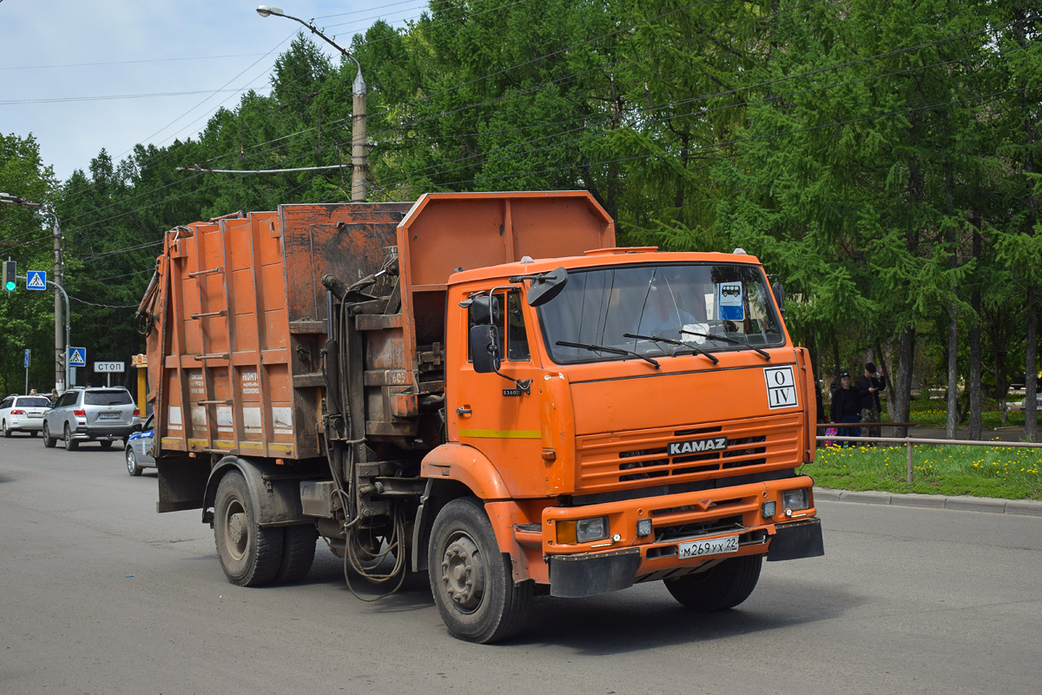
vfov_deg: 28.1
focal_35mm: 48
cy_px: 348
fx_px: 1389
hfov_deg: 41.1
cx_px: 521
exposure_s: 1/1000
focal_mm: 32
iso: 200
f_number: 5.6
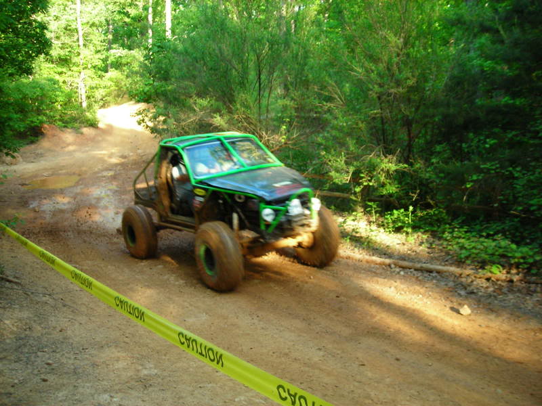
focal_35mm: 38
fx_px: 595
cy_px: 203
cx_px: 271
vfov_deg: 37.7
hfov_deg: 49.0
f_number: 3.2
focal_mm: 6.3
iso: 149
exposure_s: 1/96.4
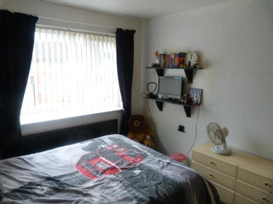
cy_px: 102
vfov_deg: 54.9
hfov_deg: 69.4
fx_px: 197
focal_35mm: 25
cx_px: 136
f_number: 2.8
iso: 200
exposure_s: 1/60
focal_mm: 4.5
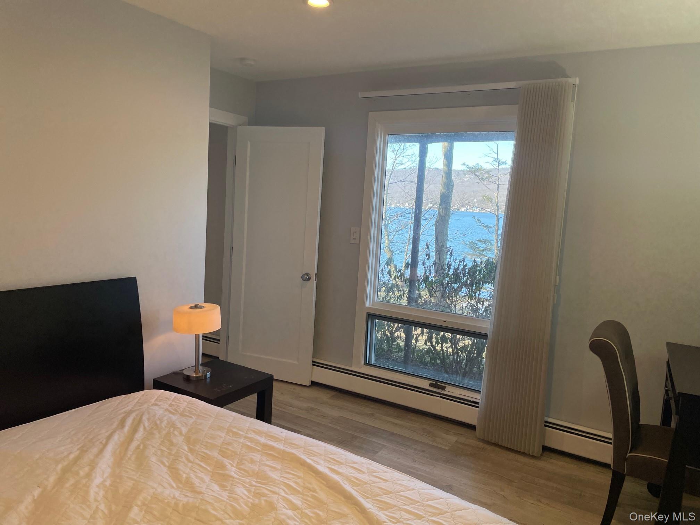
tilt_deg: -5.8
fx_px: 526
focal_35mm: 26
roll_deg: -3.2
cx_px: 350
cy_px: 262
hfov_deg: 67.3
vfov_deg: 53.1
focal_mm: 4.2
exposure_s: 1/203
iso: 32
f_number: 1.6
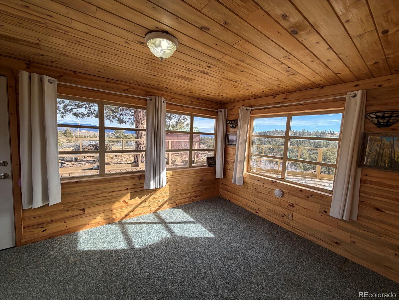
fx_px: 161
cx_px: 200
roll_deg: -2.2
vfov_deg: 85.7
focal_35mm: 14
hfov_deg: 102.1
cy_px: 150
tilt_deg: -3.8
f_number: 2.2
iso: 64
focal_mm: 2.22
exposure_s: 1/502
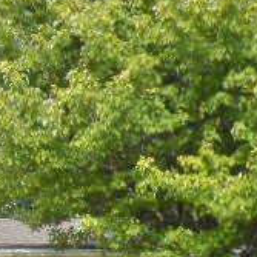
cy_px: 285
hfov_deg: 15.0
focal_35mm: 115
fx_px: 966
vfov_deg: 14.8
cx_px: 42
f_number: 3.9
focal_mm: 6
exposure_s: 1/320
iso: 80
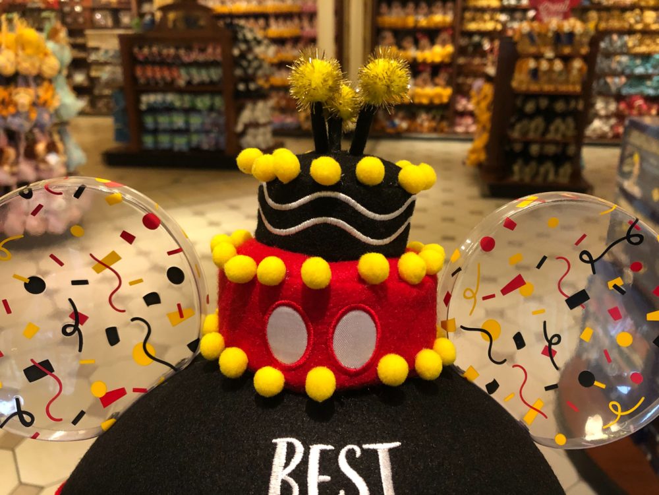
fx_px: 533
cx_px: 330
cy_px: 248
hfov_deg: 63.4
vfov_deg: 49.7
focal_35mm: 28
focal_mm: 3.99
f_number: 1.8
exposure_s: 1/15
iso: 80
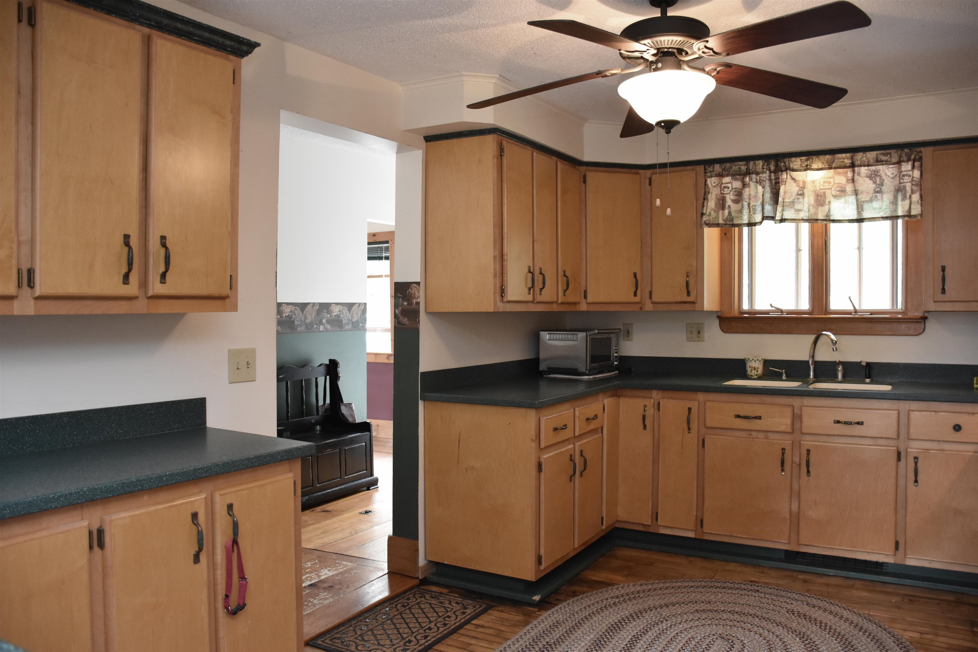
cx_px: 489
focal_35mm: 27
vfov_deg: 47.9
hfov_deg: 67.4
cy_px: 326
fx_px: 733
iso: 1800
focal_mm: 18
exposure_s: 1/60
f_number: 4
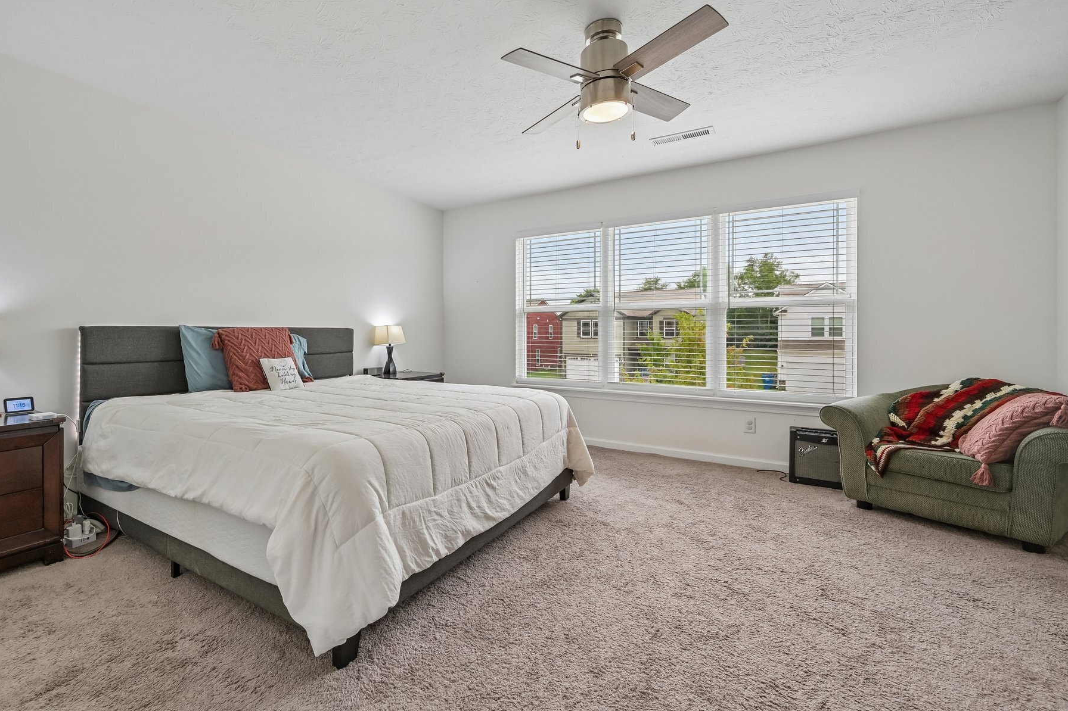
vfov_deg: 73.7
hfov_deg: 96.2
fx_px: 475
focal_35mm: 16
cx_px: 465
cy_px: 337
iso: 100
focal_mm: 14
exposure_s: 1/25
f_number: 8
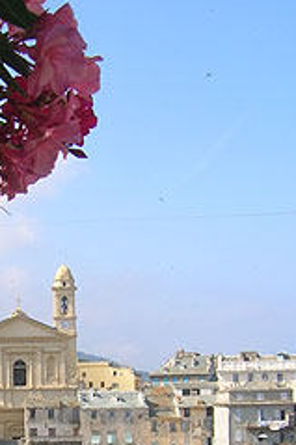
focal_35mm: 77
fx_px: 951
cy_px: 405
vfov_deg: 25.5
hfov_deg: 17.5
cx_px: 60
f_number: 4.9
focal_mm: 5.7
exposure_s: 1/273
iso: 50
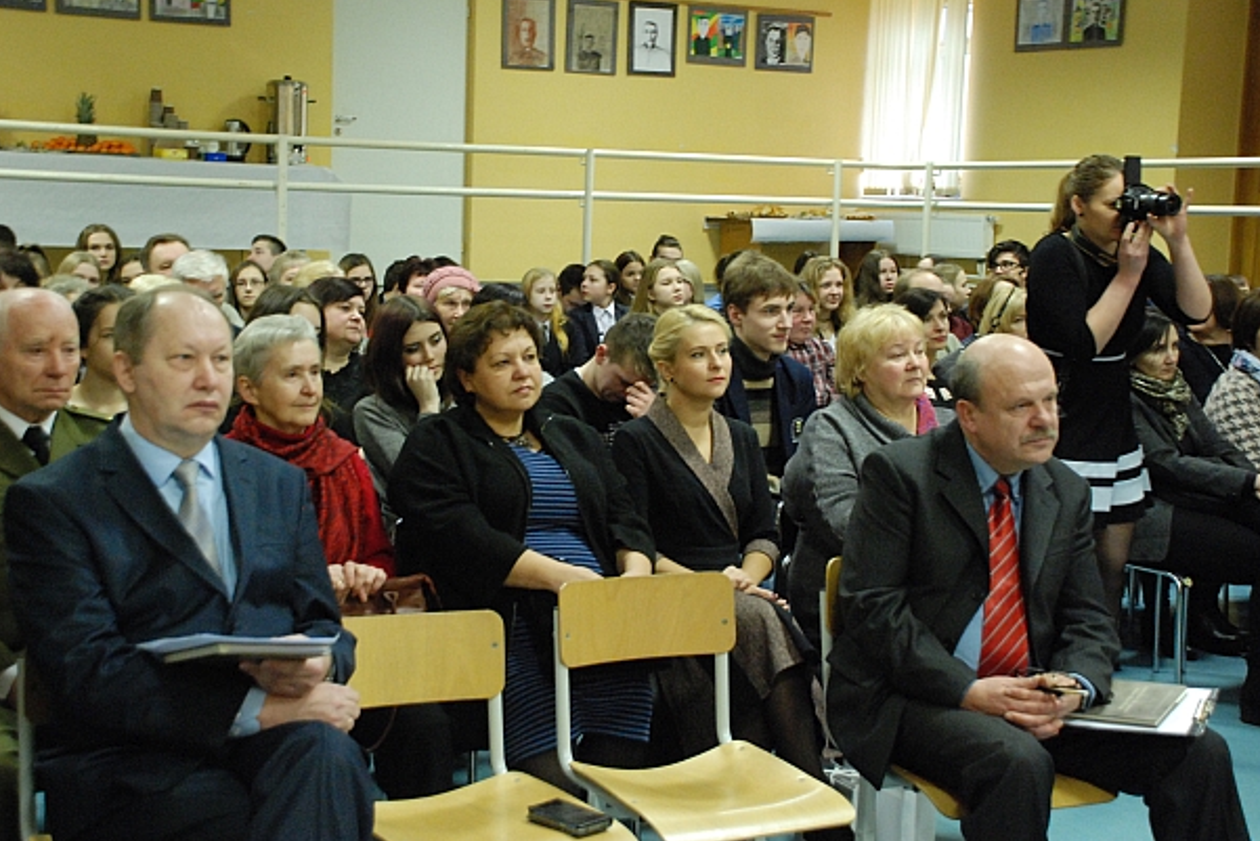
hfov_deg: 35.6
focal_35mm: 56
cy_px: 364
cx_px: 604
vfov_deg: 24.2
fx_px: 1960
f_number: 4.2
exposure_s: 1/20
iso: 1600
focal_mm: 32
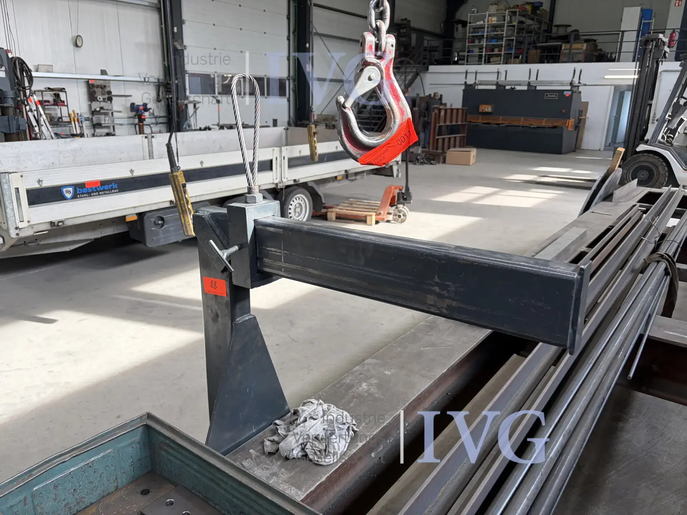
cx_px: 344
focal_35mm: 26
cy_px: 258
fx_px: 516
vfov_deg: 53.1
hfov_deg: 67.3
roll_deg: -0.5
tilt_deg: -13.6
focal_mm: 5.96
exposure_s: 1/100
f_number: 1.6
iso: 32
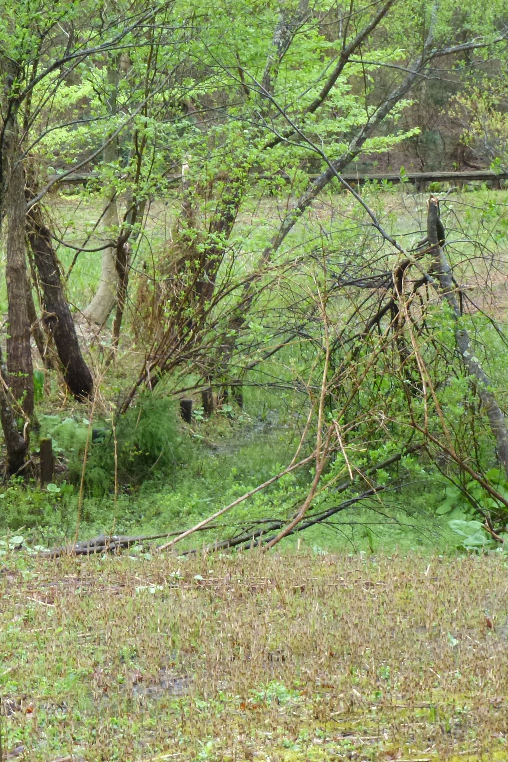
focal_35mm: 106
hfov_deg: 12.9
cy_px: 381
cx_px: 88
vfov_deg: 19.3
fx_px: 2243
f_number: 4.7
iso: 400
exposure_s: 1/40
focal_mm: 13.6
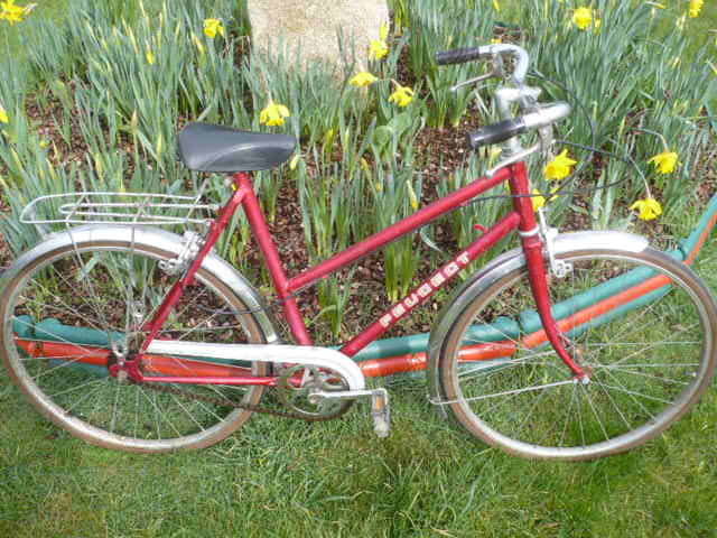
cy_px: 269
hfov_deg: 52.6
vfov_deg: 40.7
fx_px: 725
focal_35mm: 35
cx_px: 358
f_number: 2.8
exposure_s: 1/400
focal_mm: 5.8
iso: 100
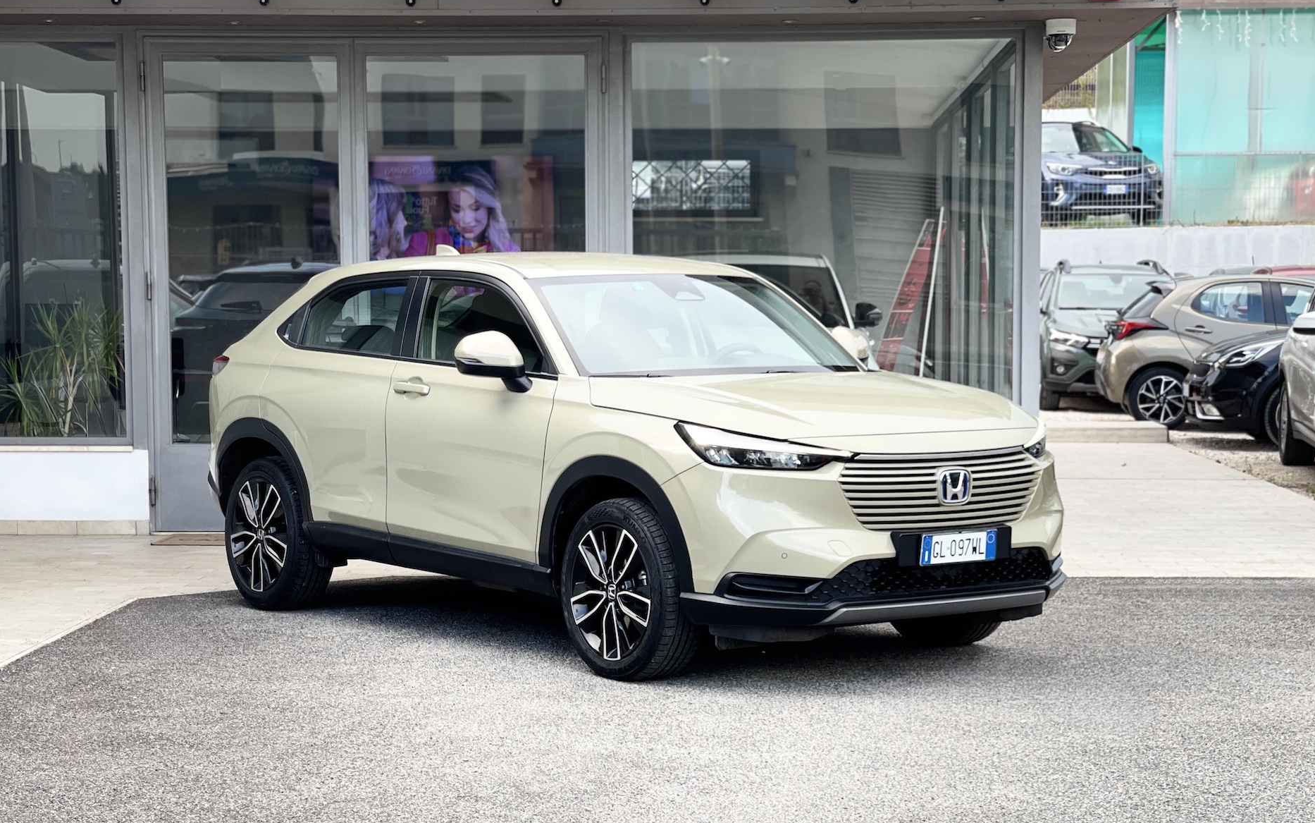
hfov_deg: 30.2
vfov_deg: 19.1
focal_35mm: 68
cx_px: 658
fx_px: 2437
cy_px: 487
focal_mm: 7.5
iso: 25
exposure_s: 1/121
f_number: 2.2
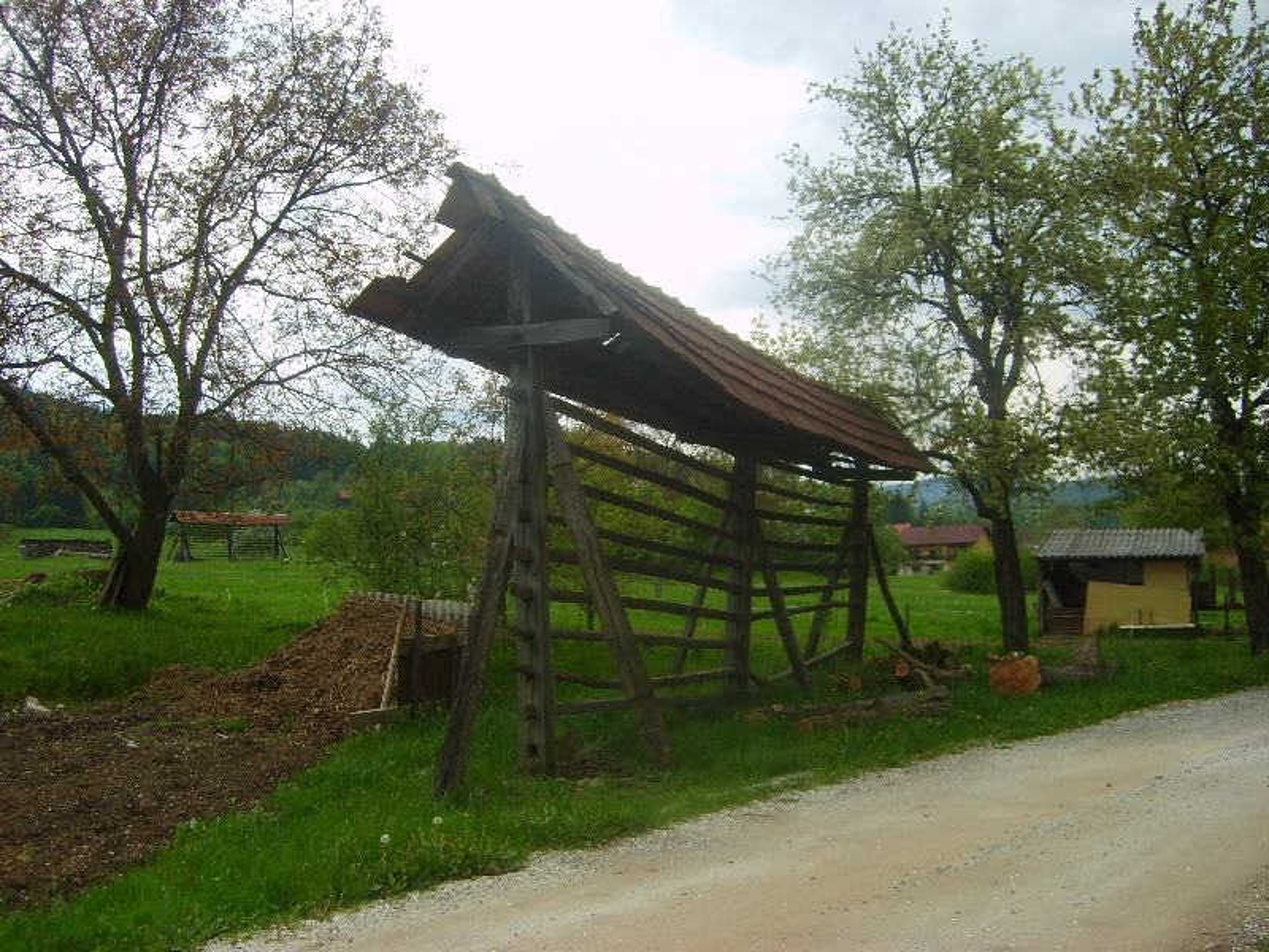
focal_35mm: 35
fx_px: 1283
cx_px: 634
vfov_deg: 40.7
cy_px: 476
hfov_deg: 52.6
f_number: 2.8
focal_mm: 5.8
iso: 50
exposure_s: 1/180
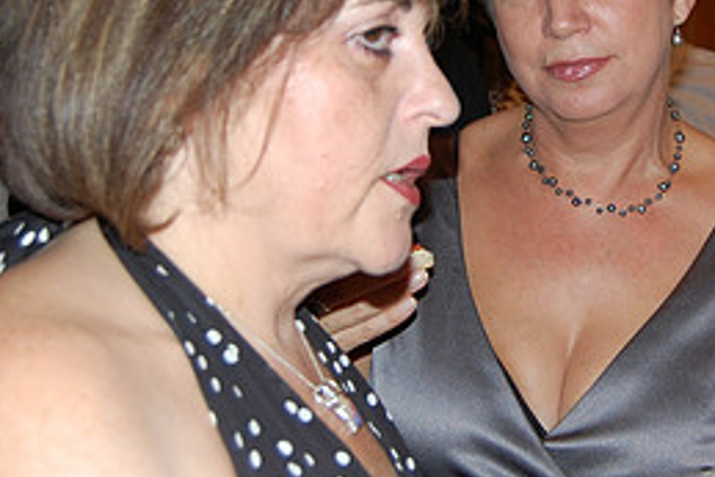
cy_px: 91
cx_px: 525
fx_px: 1532
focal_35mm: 77
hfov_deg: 26.0
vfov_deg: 17.6
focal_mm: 23
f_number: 3.8
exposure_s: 1/60
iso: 400
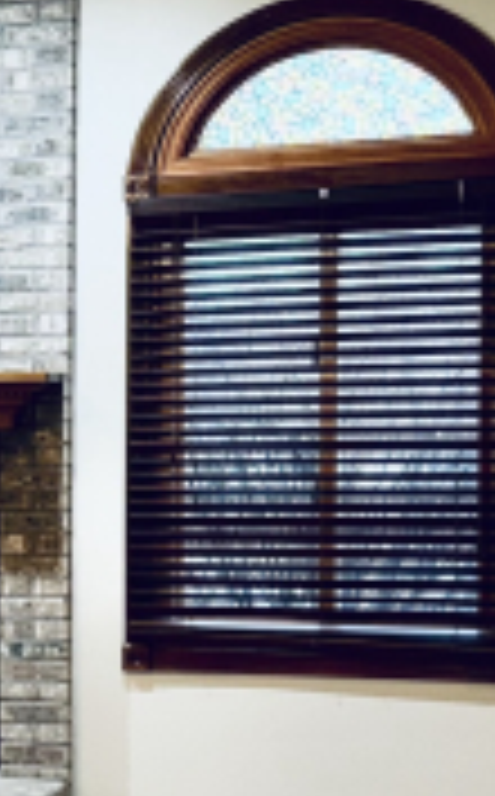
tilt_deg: -2.7
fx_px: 2081
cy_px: 517
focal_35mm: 96
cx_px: -700
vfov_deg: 21.6
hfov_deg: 11.3
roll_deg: +0.3
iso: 64
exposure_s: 1/16
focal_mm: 6.76
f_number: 1.78
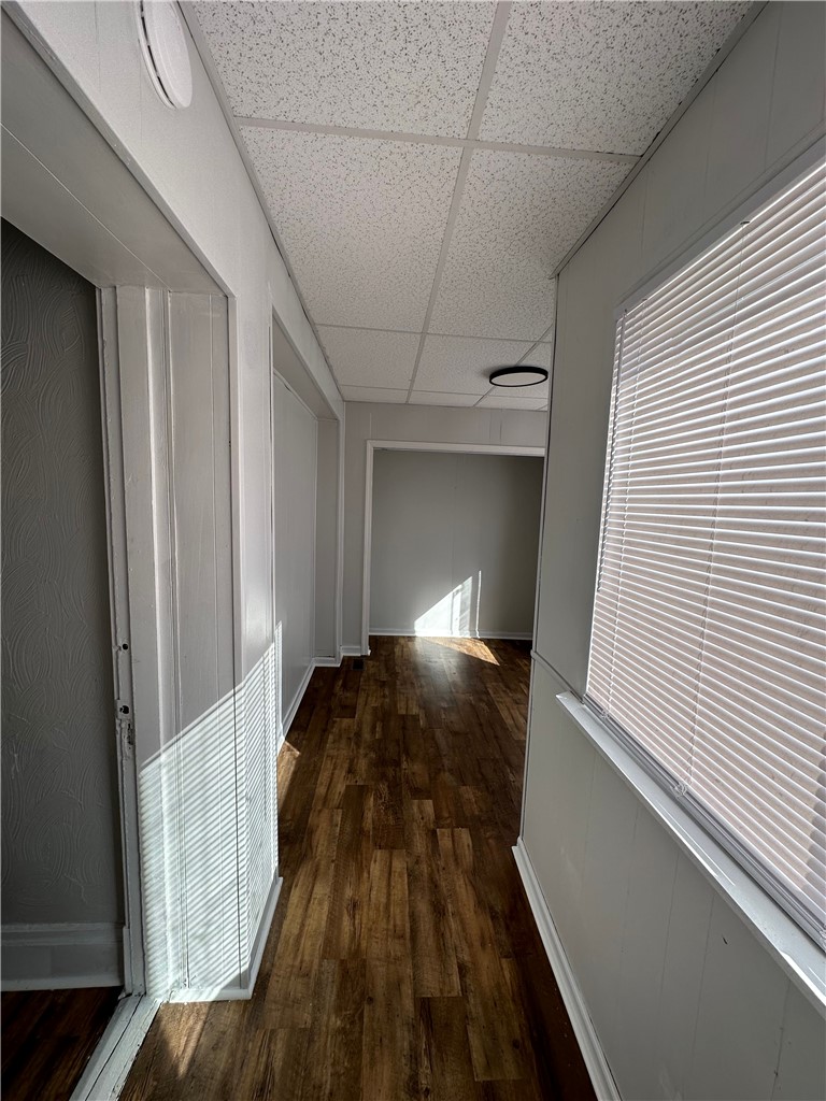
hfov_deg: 85.7
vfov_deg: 102.1
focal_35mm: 14
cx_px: 413
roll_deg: -2.6
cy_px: 550
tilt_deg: -7.1
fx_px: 445
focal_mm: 2.22
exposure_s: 1/208
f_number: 2.2
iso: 40
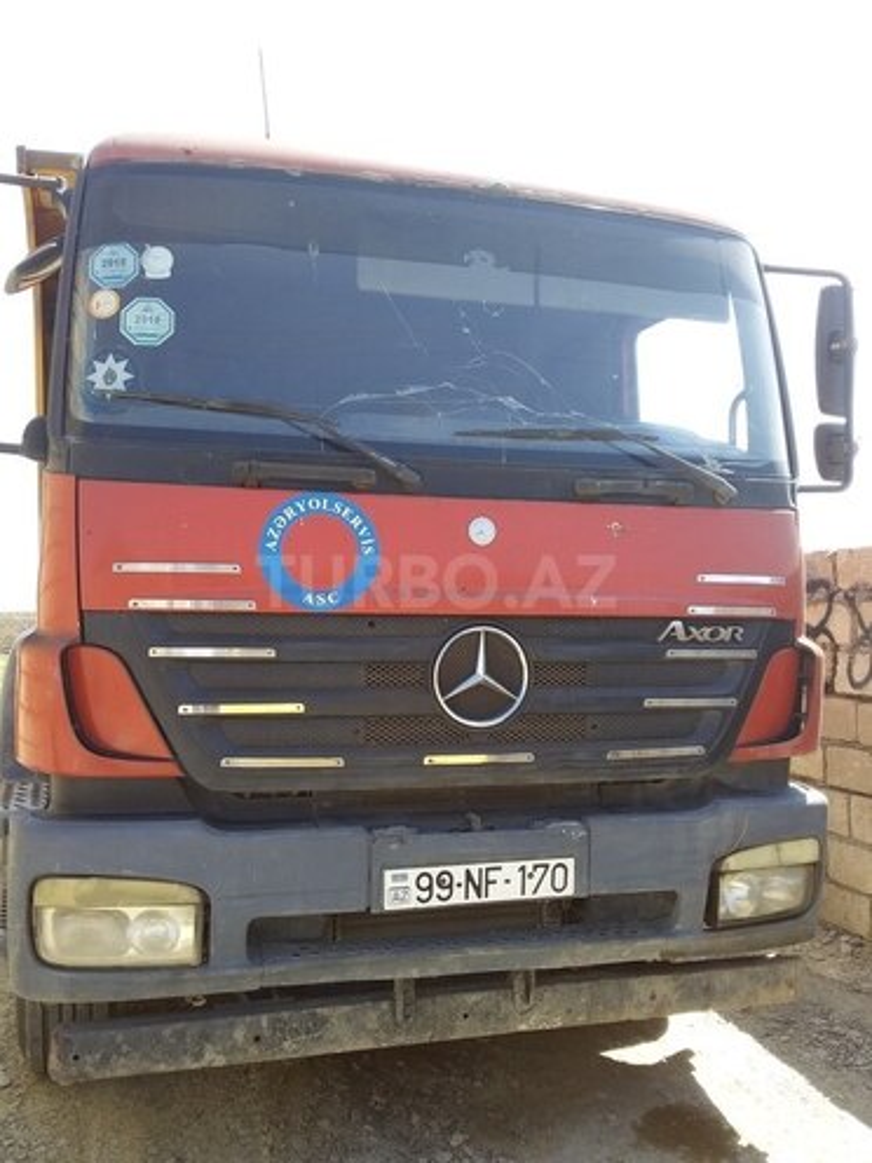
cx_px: 436
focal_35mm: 31
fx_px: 1041
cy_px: 582
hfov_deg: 45.4
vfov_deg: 58.4
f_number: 2.2
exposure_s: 1/383
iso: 40
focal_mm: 3.3
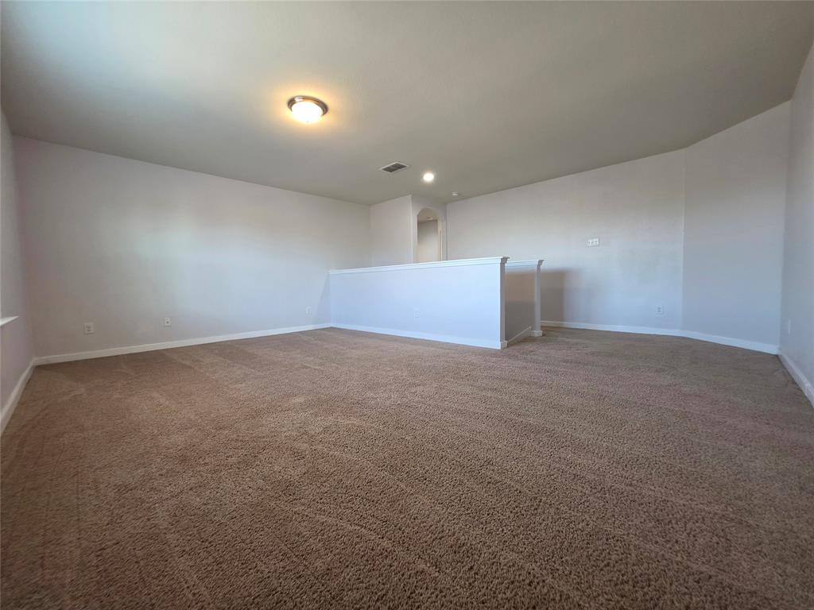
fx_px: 306
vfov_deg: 89.9
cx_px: 407
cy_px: 305
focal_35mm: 13
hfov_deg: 106.2
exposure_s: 1/60
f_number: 1.9
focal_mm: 2.2
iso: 250
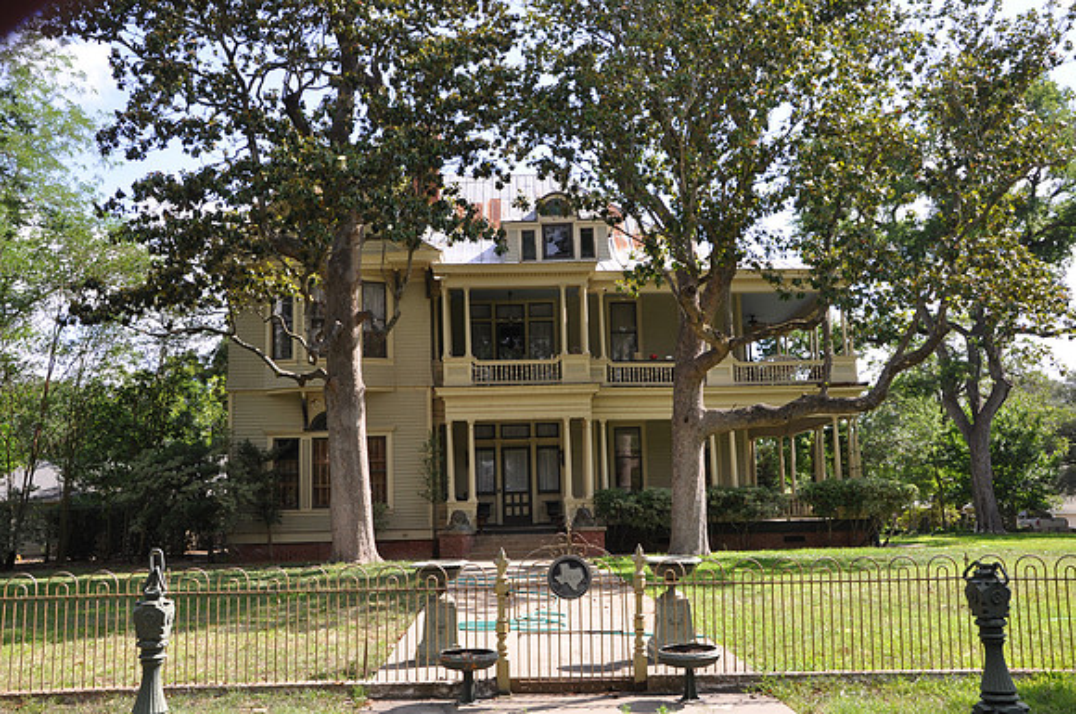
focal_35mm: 36
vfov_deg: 36.8
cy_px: 357
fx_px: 1074
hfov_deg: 53.2
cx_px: 538
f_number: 7.1
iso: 200
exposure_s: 1/50
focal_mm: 24
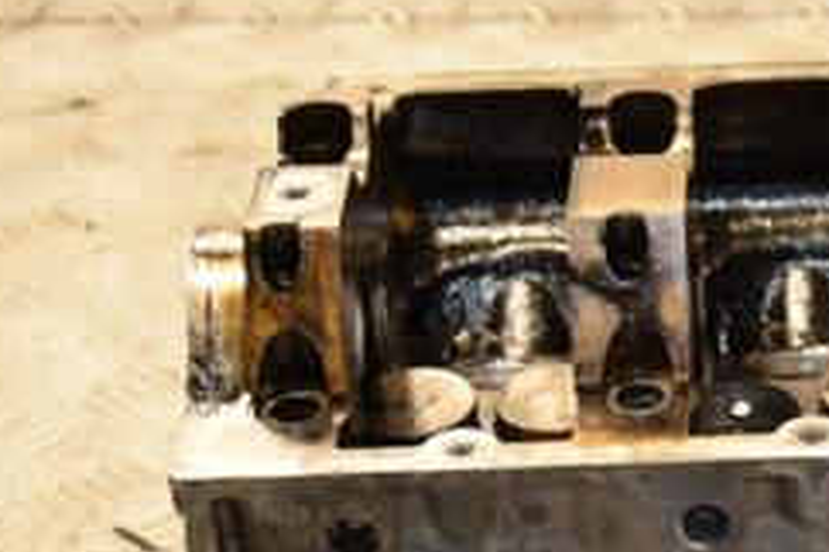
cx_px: 839
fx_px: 2997
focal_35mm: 130
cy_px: 418
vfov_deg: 10.5
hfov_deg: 15.4
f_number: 5
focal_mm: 35
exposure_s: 1/125
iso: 800
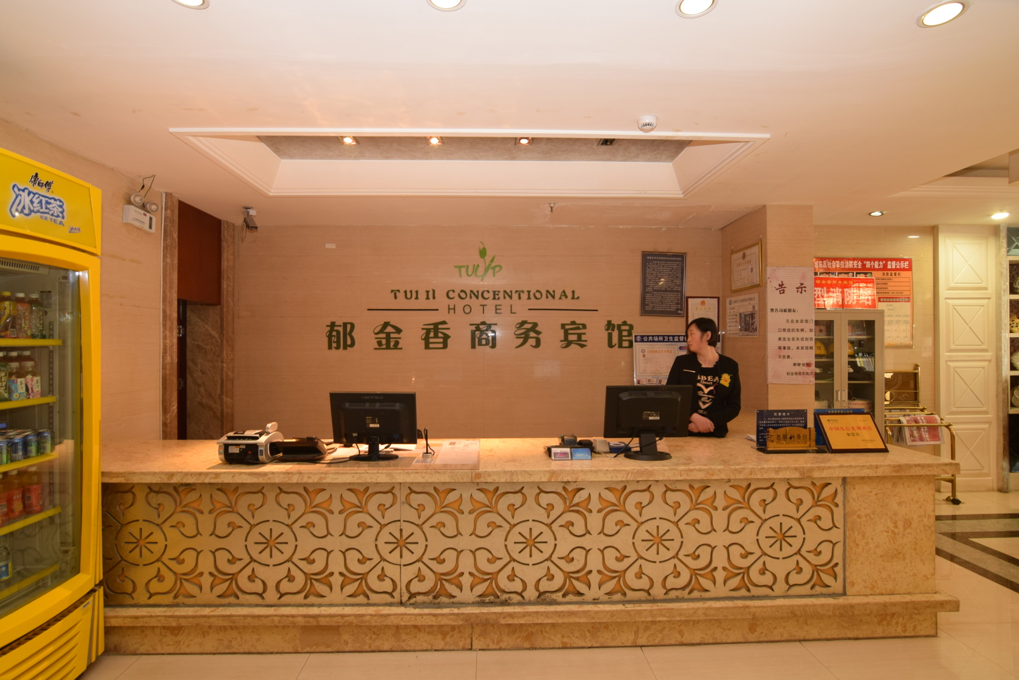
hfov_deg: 95.0
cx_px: 510
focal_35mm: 16
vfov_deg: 72.1
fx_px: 467
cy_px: 340
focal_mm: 11
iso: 500
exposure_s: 1/10
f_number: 5.6
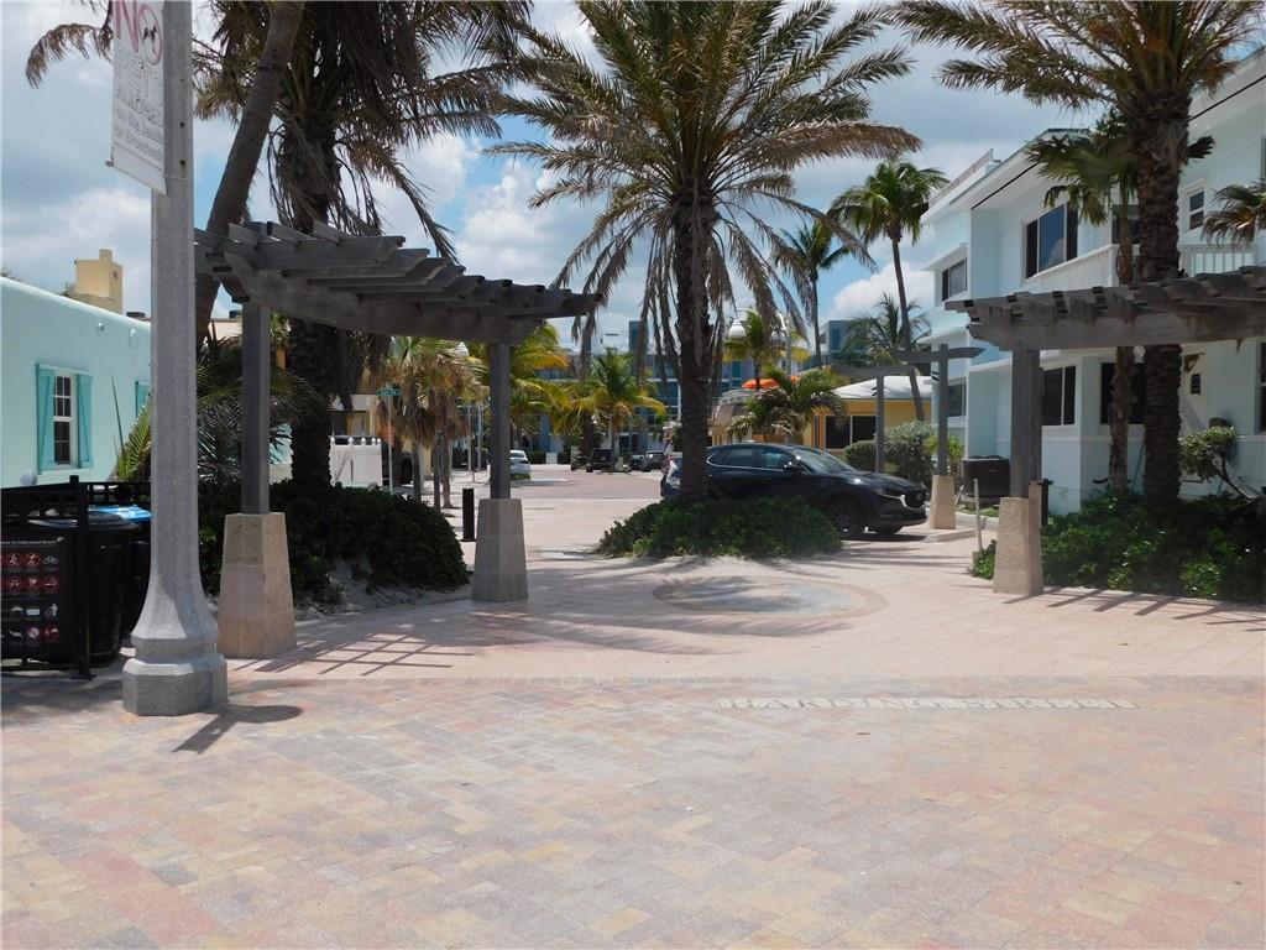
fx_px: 1097
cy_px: 475
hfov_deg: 60.0
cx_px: 633
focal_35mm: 30
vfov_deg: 46.8
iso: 125
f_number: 6.4
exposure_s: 1/640
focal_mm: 5.3
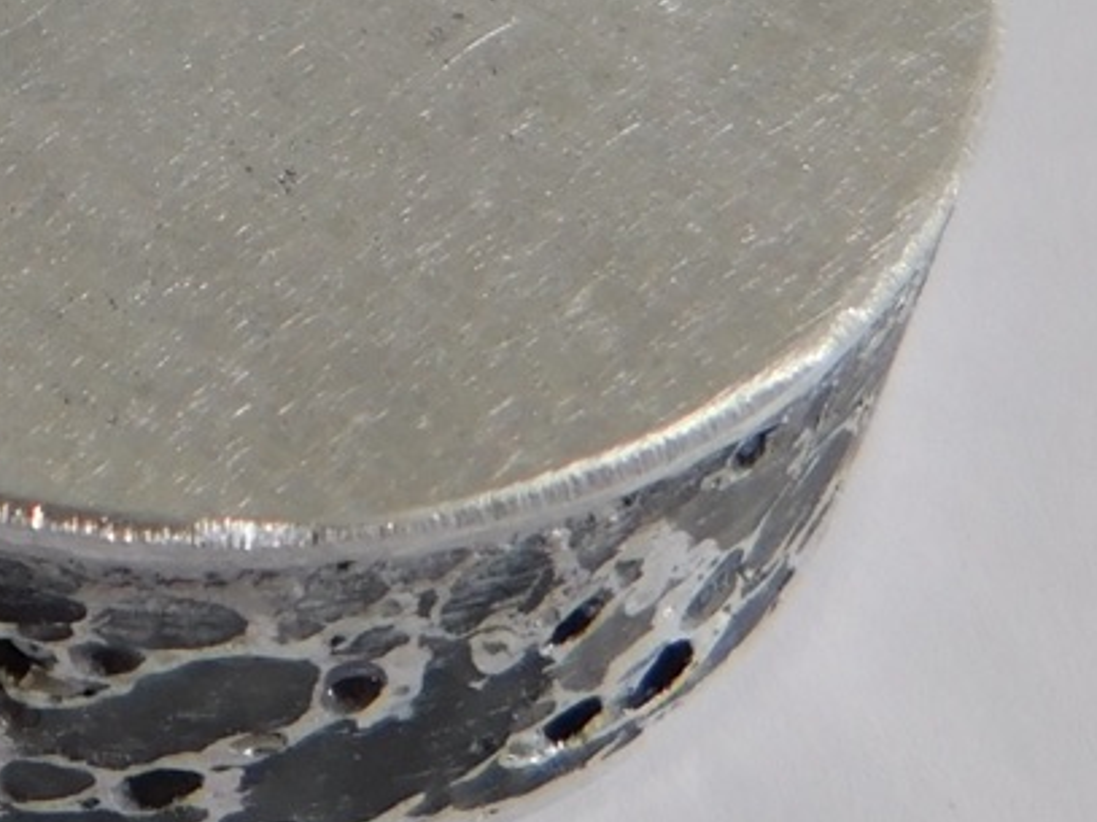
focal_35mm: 118
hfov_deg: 15.7
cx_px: -431
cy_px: -598
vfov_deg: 11.7
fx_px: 3738
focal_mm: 5.3
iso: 125
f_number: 3.2
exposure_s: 1/30
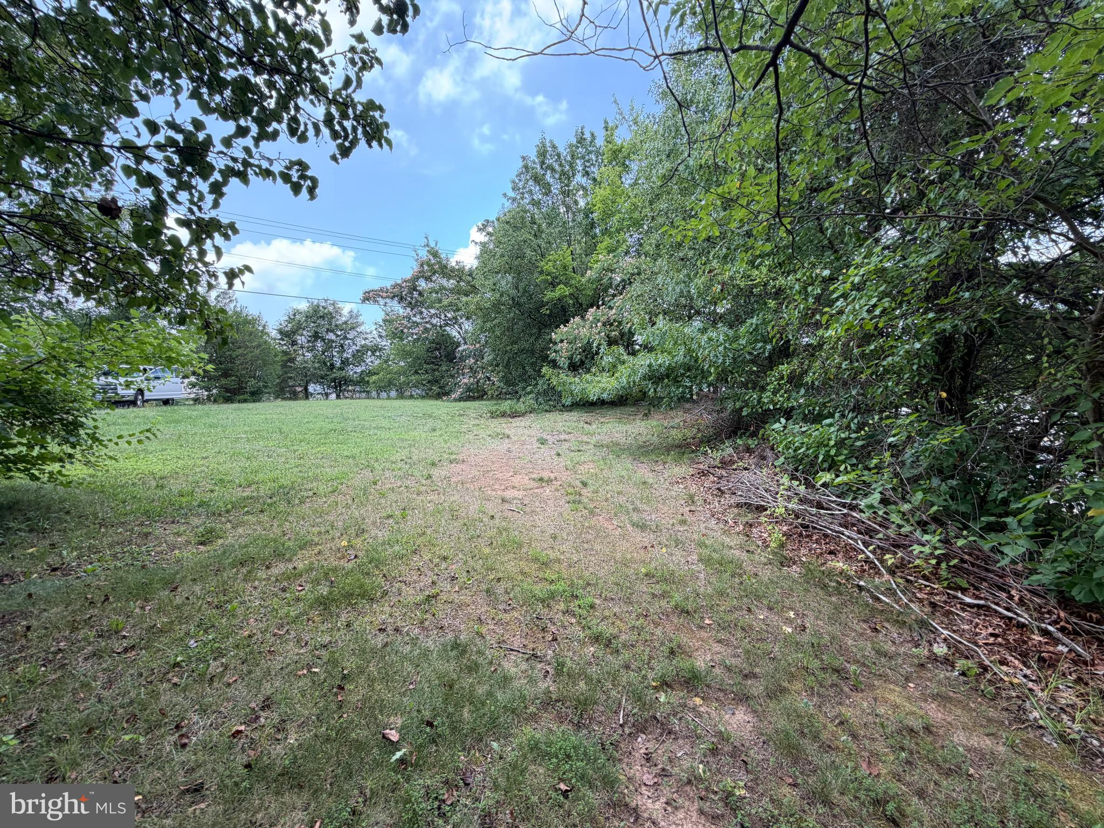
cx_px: 552
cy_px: 414
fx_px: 446
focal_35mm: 14
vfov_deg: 85.7
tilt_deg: -5.7
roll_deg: +2.8
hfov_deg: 102.1
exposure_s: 1/254
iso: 40
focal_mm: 2.22
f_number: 2.2
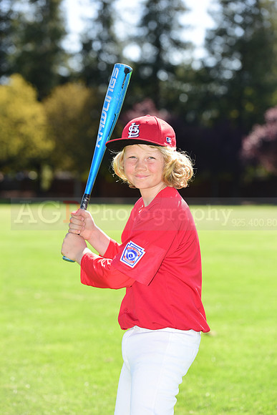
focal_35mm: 135
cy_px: 208
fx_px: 1557
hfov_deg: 10.2
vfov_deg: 15.2
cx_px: 138
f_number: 4.5
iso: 125
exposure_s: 1/320
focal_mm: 135
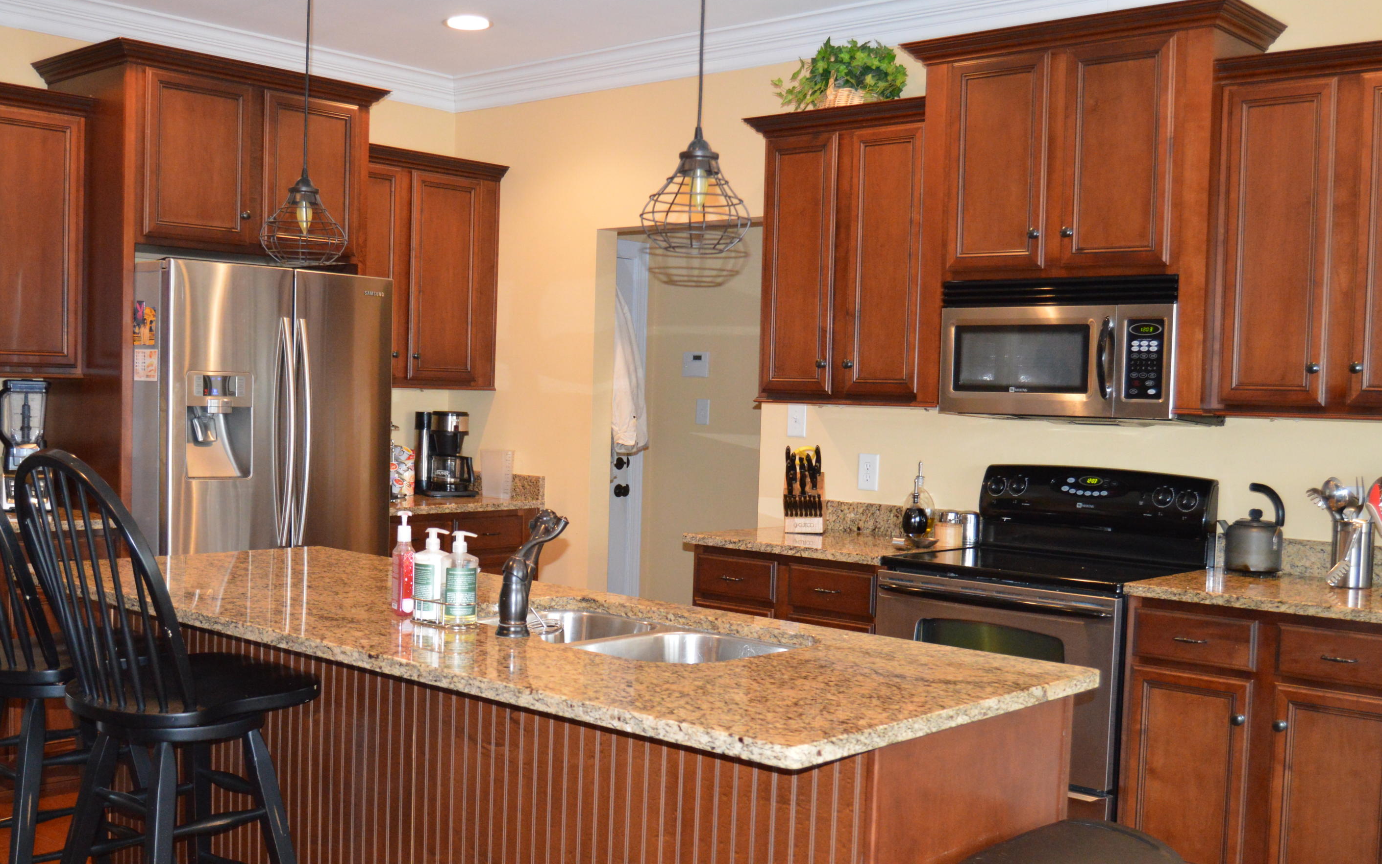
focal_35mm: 39
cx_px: 648
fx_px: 1469
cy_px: 482
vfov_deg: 32.7
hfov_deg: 50.4
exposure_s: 1/60
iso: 2000
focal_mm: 24
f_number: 3.8
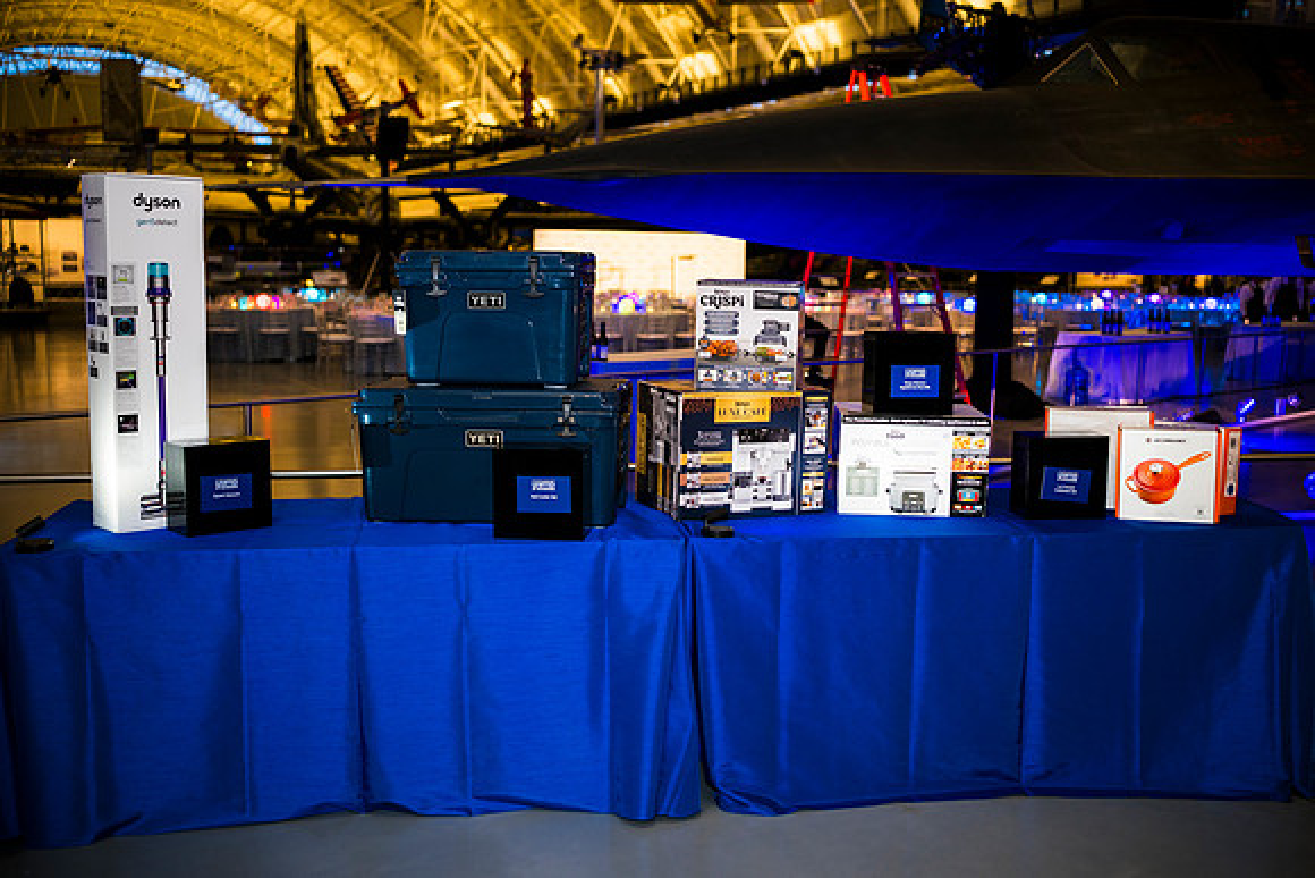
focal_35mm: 35
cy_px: 439
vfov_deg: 37.9
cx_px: 658
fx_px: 1279
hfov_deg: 54.4
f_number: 2
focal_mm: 35
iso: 400
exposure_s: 1/50
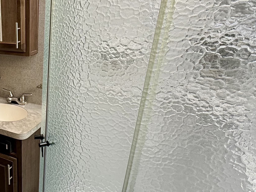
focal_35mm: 34
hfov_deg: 46.8
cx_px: 11
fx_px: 251
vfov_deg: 41.6
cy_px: 114
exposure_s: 1/99
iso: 125
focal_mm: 2.22
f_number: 2.2
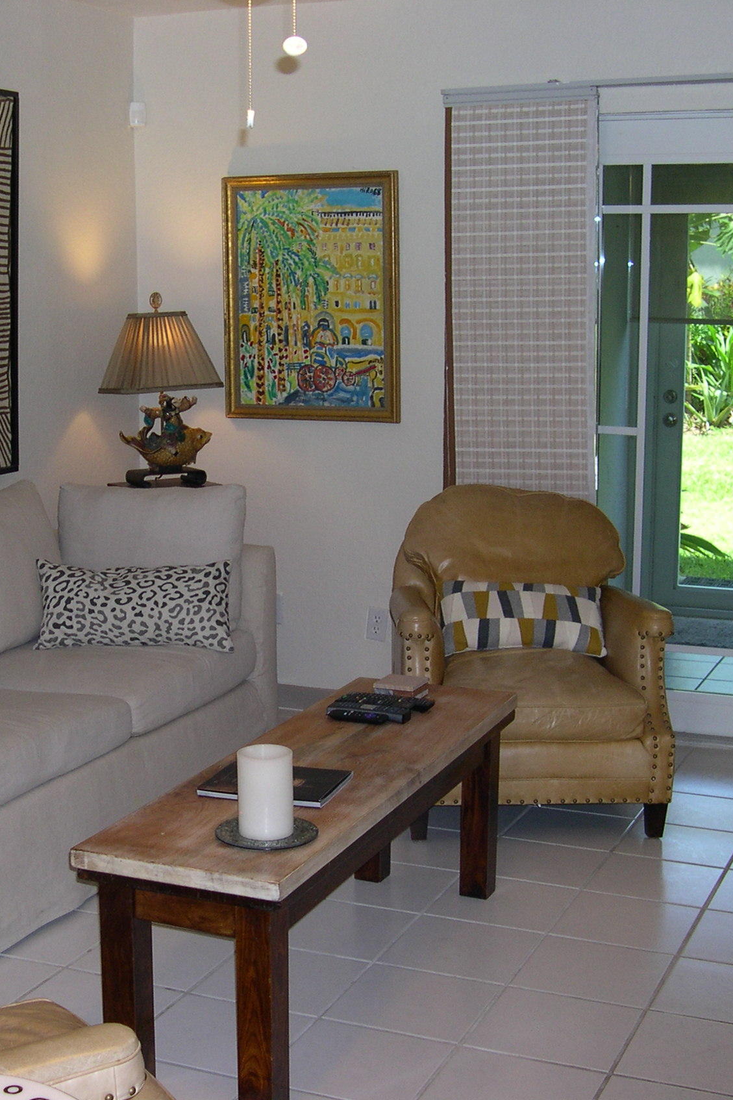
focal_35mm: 53
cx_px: 218
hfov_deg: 25.3
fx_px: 1619
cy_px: 552
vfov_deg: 37.5
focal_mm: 8
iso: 110
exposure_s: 1/60
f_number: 2.8
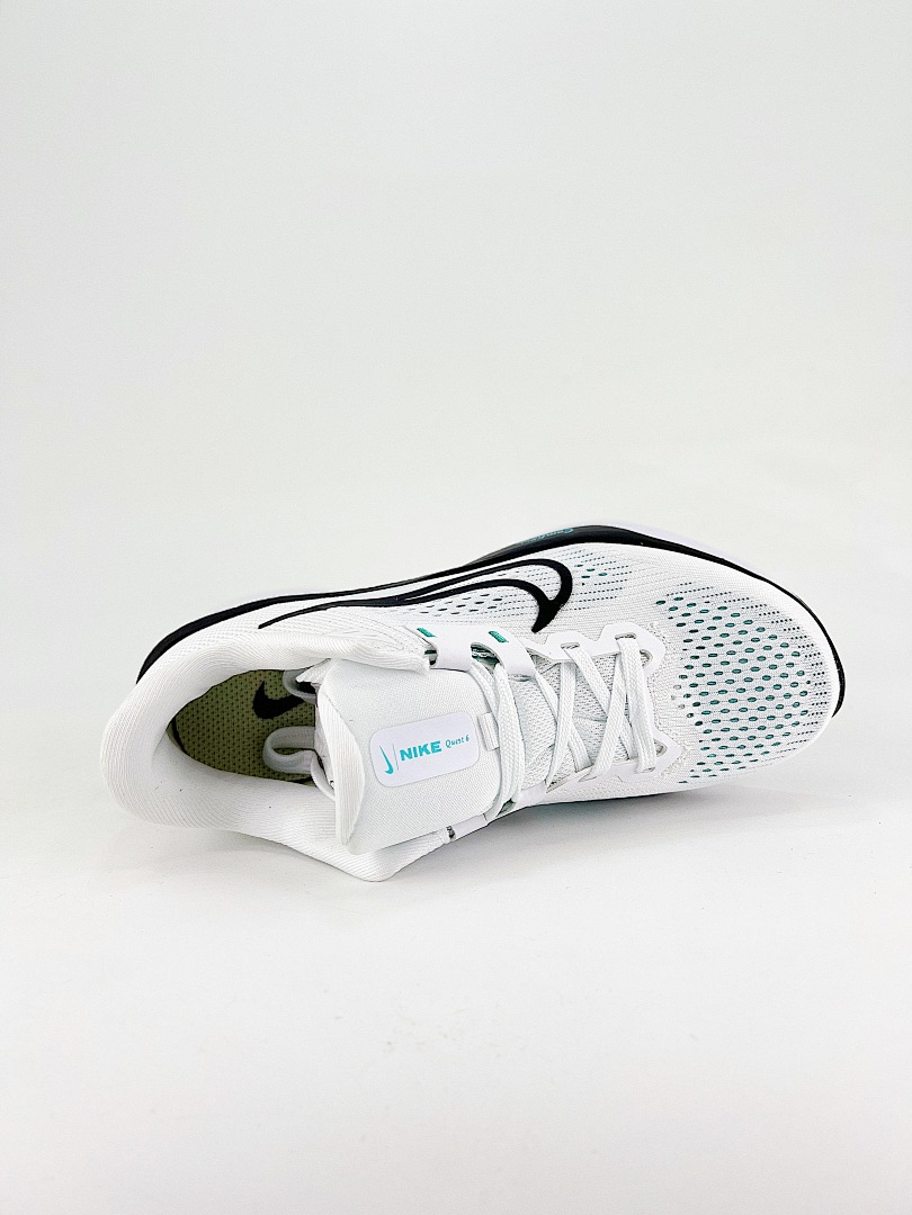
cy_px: 608
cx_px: 456
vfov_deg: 67.3
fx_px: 913
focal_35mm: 26
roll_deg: +1.6
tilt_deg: -6.6
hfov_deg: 53.1
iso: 50
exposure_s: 1/1238
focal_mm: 5.7
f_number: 1.5
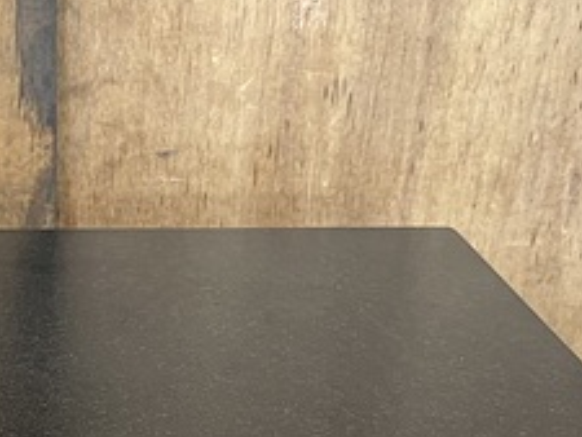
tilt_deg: -28.9
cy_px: 440
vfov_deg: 19.3
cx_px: 13
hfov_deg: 25.2
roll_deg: +1.1
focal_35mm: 74
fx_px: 1245
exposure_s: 1/60
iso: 160
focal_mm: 5.1
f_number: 1.6
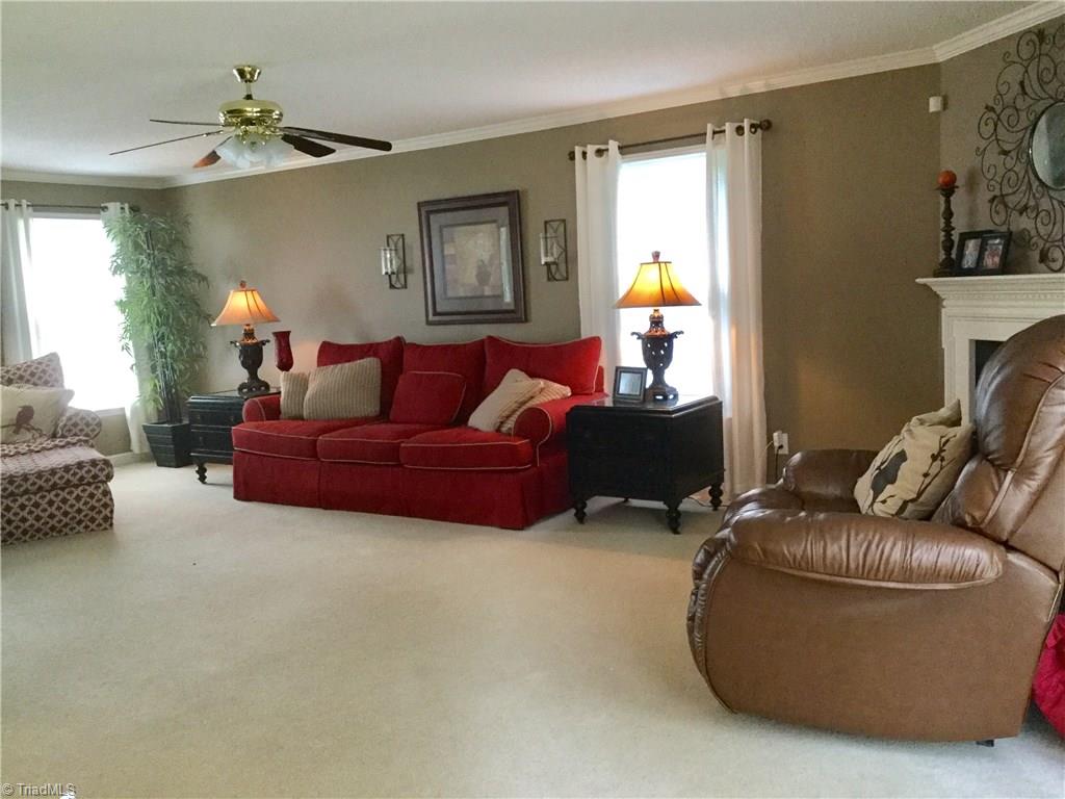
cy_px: 400
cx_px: 532
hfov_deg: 58.4
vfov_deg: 45.4
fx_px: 954
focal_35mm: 31
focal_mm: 3.3
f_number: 2.4
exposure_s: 1/30
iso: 160
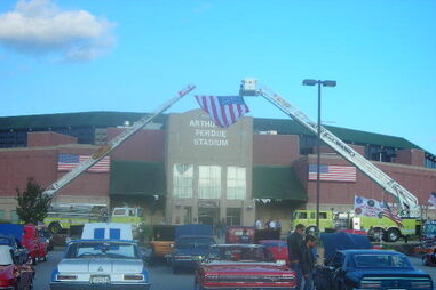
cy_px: 169
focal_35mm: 60
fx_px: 727
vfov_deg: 22.6
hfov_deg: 33.4
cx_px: 208
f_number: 3.6
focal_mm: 9.1
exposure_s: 1/270
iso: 50
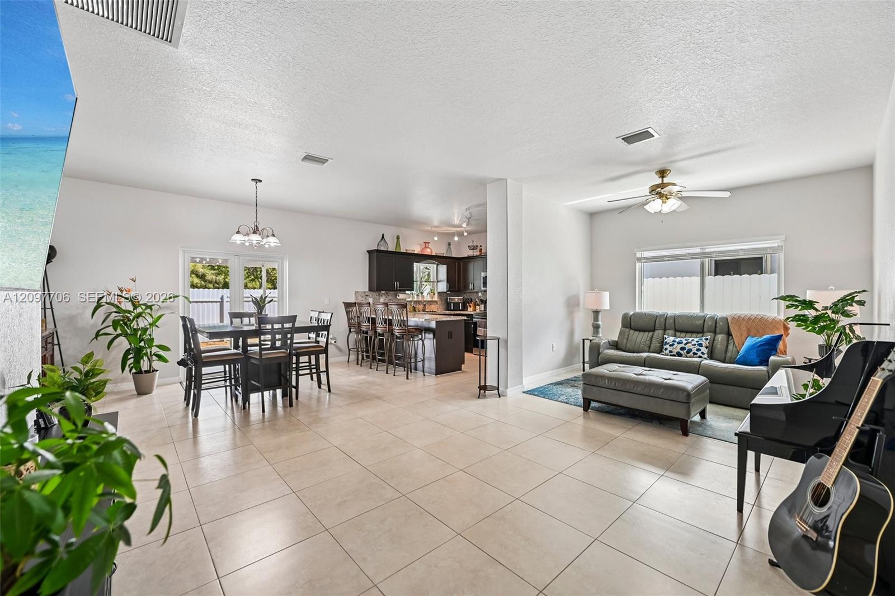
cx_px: 448
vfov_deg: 81.2
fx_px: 348
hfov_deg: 104.3
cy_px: 298
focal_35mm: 14
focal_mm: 14
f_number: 3.5
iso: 100
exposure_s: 1/100
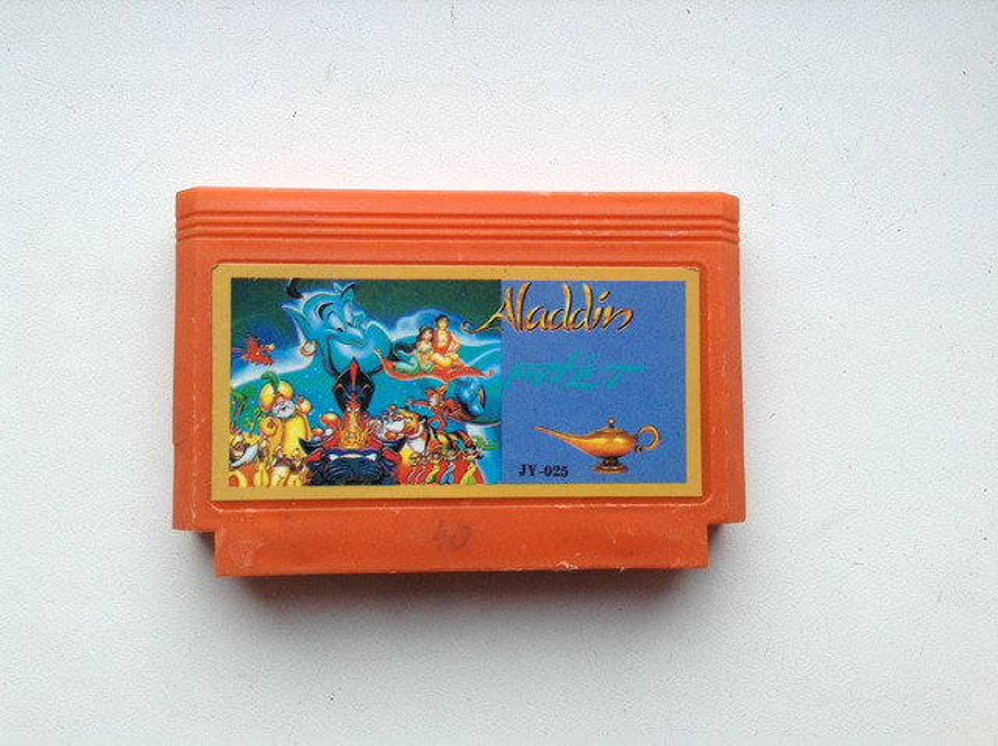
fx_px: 950
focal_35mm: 33
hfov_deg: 55.4
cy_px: 373
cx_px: 499
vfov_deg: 42.8
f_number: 2.4
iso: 50
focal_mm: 3.3
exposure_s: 1/120
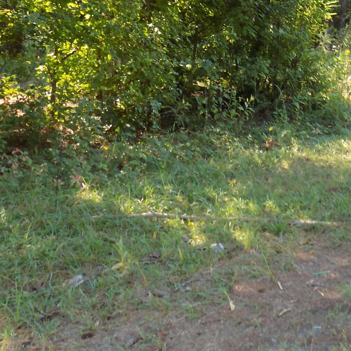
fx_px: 688
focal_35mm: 60
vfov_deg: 26.6
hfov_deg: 27.8
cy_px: -21
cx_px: 297
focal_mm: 4
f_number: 3.1
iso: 80
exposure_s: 1/30
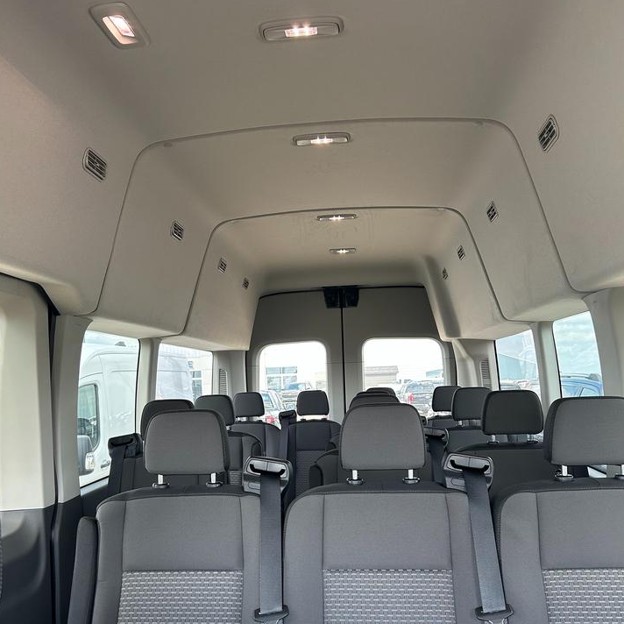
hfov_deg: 52.5
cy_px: 386
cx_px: 311
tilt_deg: -0.3
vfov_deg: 52.0
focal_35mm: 31
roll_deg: +2.4
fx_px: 632
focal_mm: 5.7
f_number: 1.5
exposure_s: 1/121
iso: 100
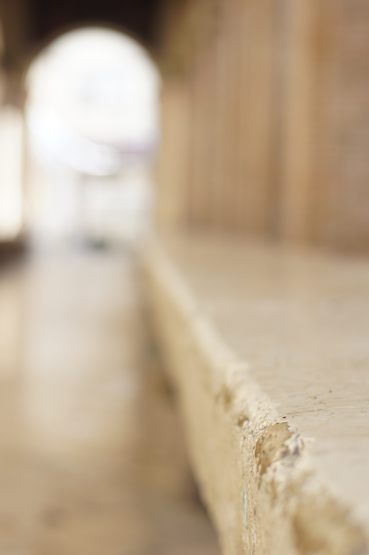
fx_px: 1156
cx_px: 184
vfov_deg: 27.0
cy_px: 278
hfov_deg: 18.1
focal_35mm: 75
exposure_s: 1/160
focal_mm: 50
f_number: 2.8
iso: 100
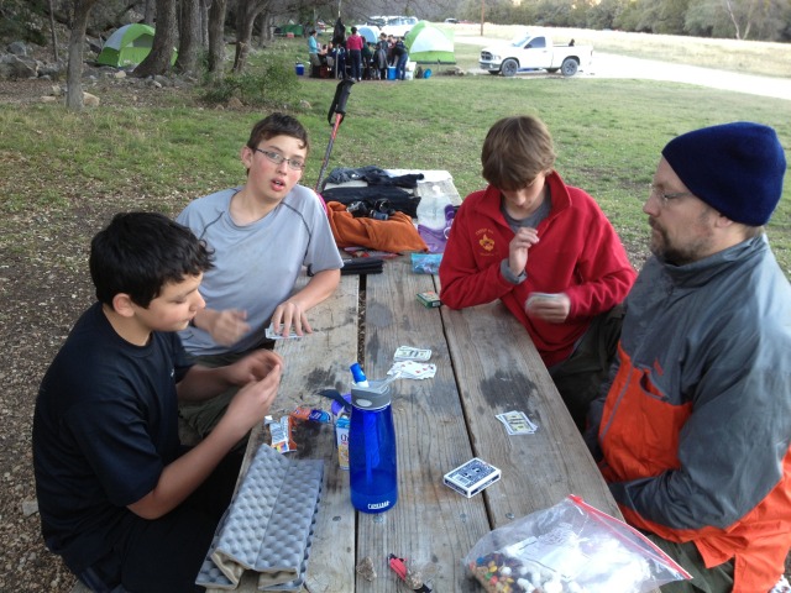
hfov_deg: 52.6
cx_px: 396
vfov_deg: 40.7
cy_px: 296
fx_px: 800
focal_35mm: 35
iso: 50
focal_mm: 4.28
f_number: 2.4
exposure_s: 1/24
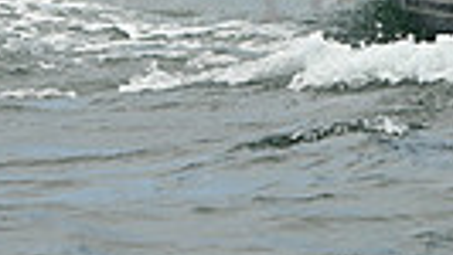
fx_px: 7969
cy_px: -291
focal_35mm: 663
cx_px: 913
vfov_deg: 1.8
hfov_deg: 3.2
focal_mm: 145
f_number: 9
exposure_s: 1/1000
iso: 320
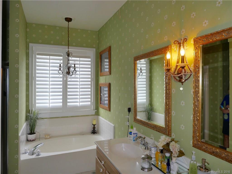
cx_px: 116
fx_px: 161
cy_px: 87
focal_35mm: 24
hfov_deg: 71.6
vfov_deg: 56.8
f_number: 2.8
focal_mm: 12
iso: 200
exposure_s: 1/125
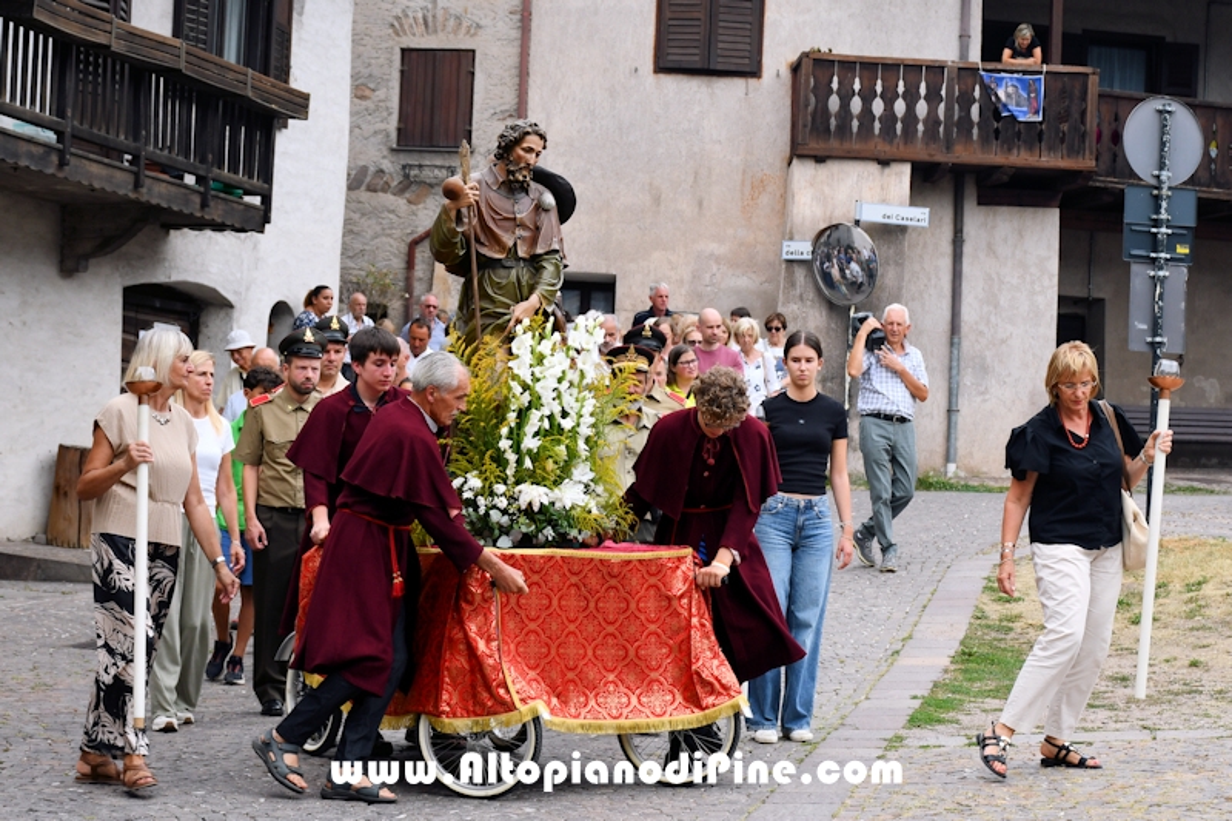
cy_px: 410
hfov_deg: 28.1
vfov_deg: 18.9
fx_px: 2463
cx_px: 616
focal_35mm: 72
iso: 200
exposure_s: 1/250
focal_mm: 48
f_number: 7.1
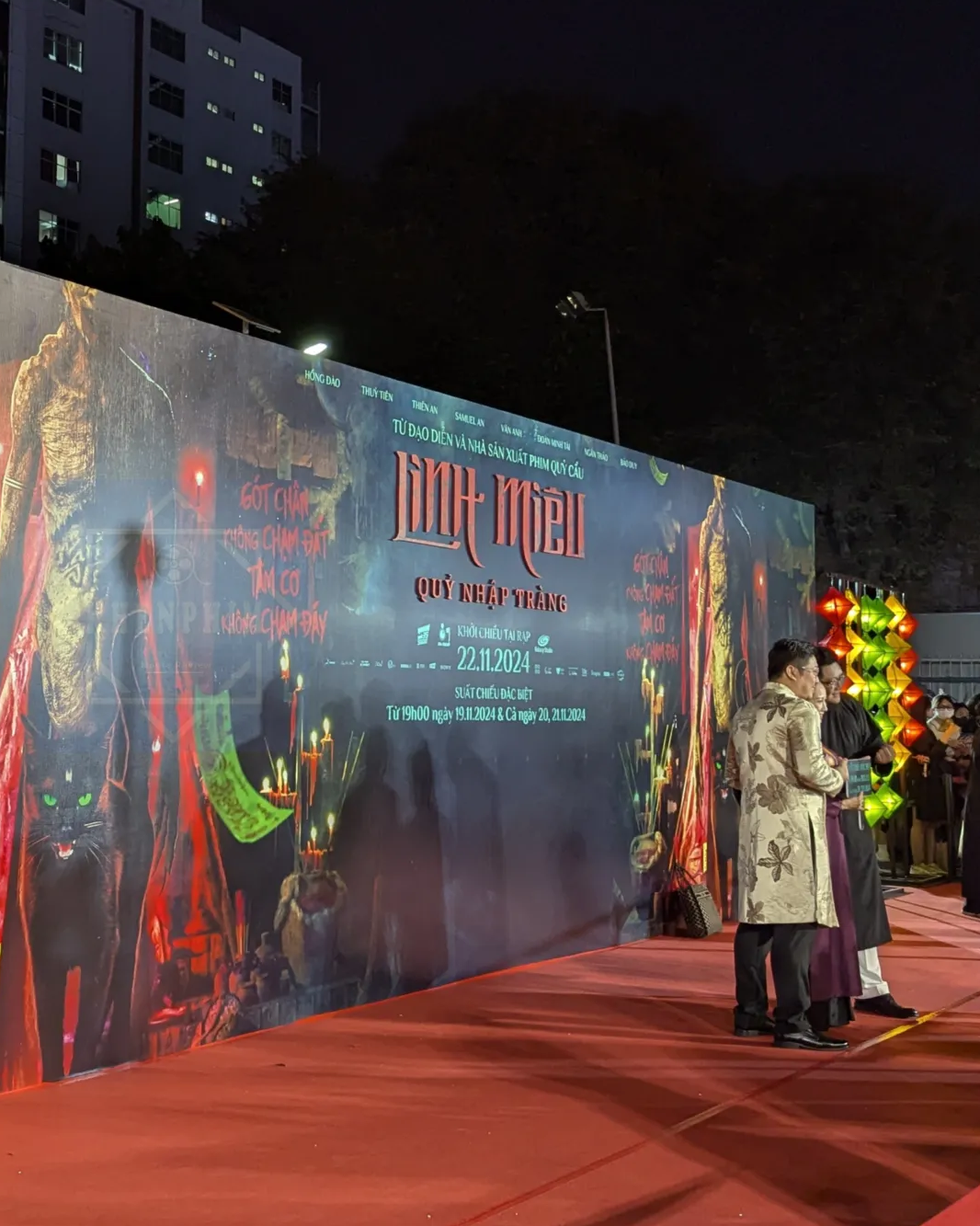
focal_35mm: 44
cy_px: 606
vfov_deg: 42.0
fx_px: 1596
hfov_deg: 33.1
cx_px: 182
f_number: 1.85
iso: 172
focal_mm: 6.81
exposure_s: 1/100
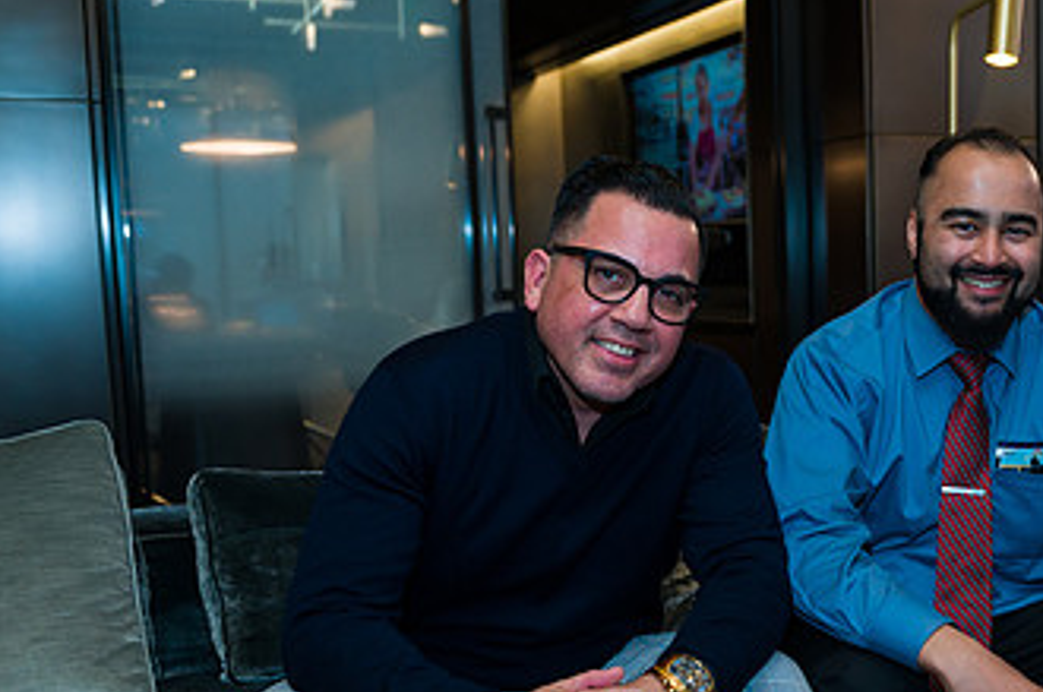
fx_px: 1475
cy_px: 417
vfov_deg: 26.3
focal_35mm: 51
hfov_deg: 37.1
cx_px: 885
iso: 500
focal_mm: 29
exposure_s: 1/200
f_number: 4
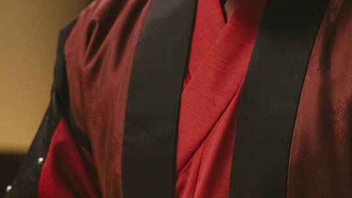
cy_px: -19
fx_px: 2576
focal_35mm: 276
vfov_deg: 4.4
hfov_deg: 7.8
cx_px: 159
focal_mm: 102
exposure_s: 1/125
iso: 4000
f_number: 2.8
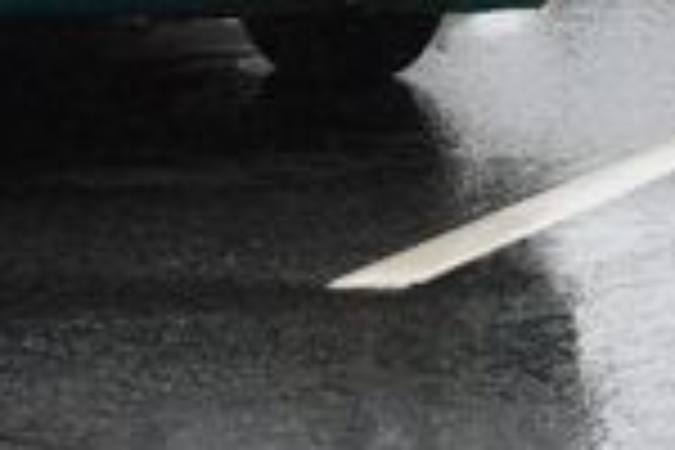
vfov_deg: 4.2
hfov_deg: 6.3
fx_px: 6131
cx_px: 410
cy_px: -428
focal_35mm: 327
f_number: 4
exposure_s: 1/2000
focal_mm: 70
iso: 800
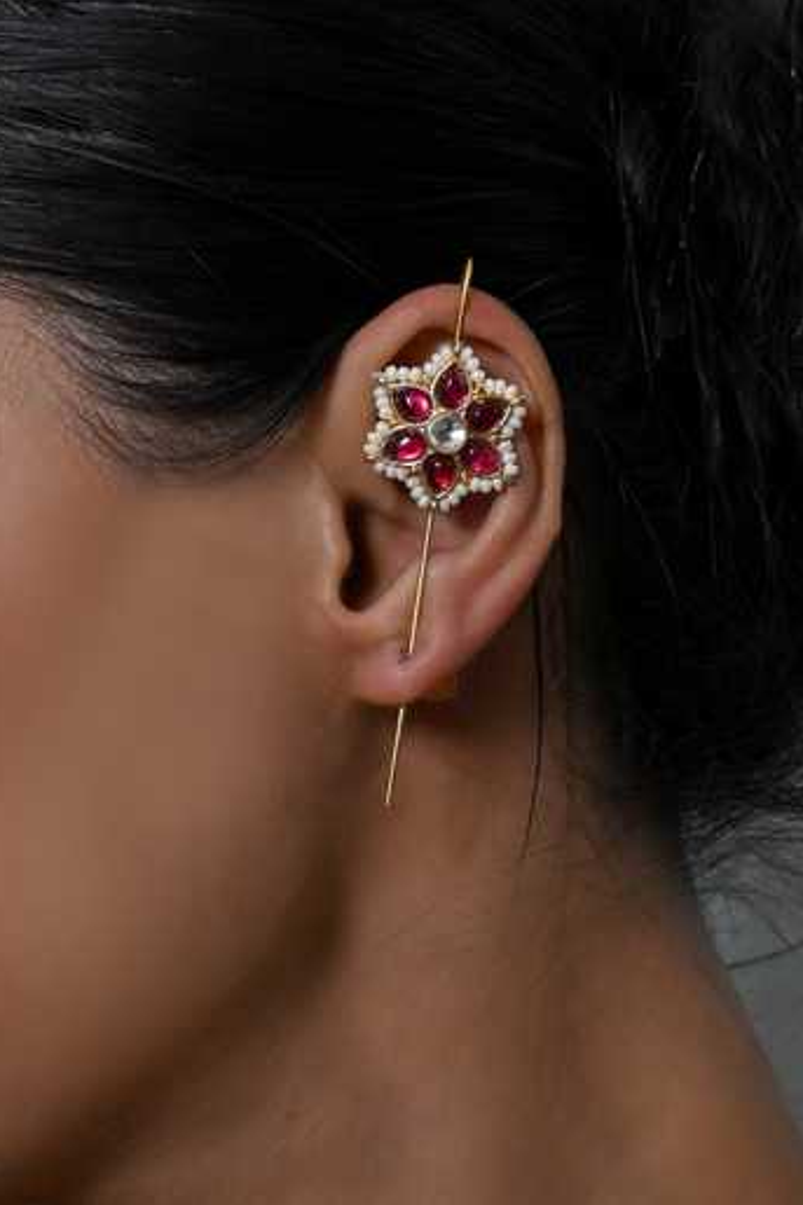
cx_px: 396
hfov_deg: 26.5
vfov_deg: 38.9
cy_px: 593
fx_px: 1707
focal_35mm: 51
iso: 320
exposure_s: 1/125
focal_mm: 50
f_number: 14
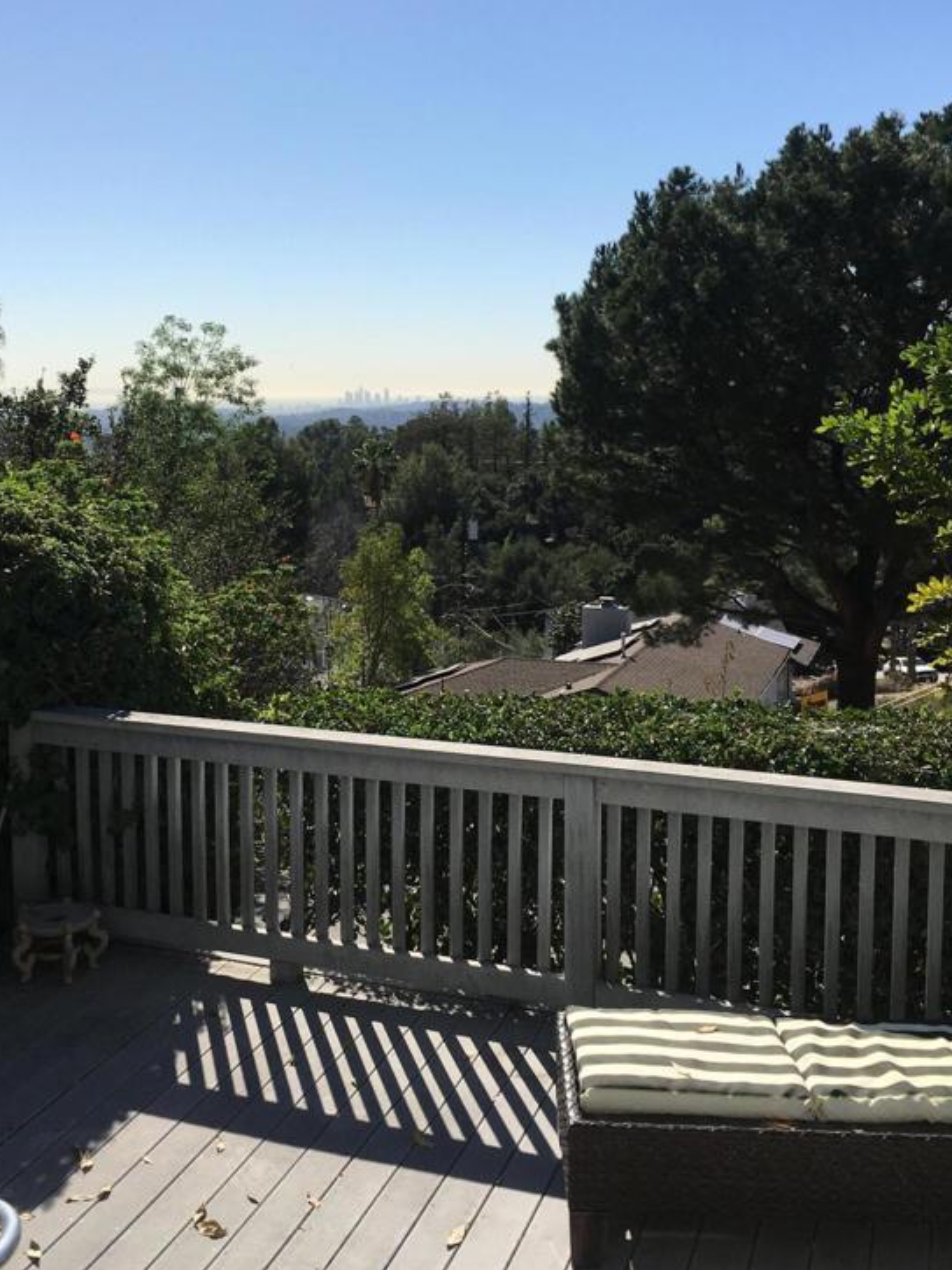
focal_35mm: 41
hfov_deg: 35.0
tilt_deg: -8.5
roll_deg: +0.0
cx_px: 394
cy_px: 556
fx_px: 1503
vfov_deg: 45.7
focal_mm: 4.15
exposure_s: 1/2481
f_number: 2.2
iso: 25
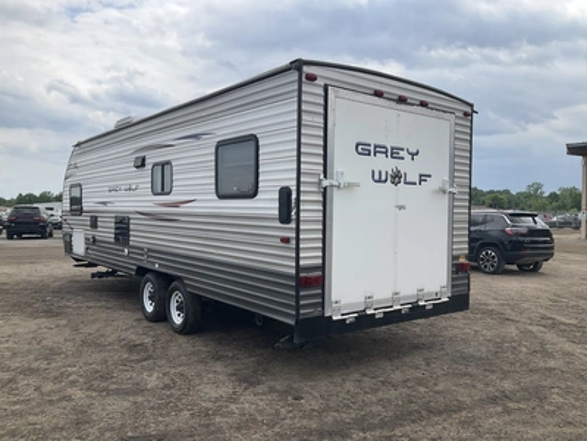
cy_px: 220
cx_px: 294
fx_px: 492
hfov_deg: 61.7
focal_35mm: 29
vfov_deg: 48.2
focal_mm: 3
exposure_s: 1/2227
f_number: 1.8
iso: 25
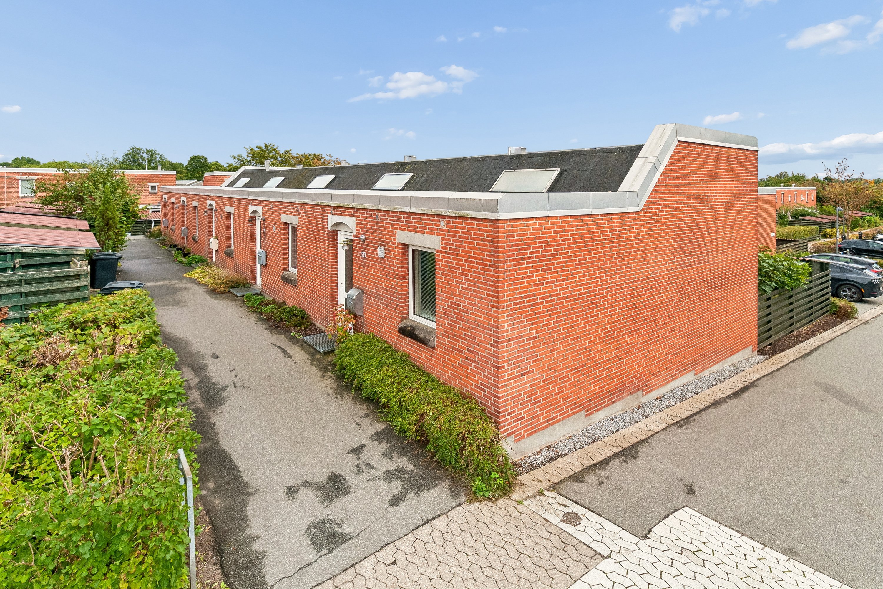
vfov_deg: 67.4
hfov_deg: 90.0
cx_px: 442
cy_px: 294
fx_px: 441
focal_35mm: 18
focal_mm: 12
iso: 400
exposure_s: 1/200
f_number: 10
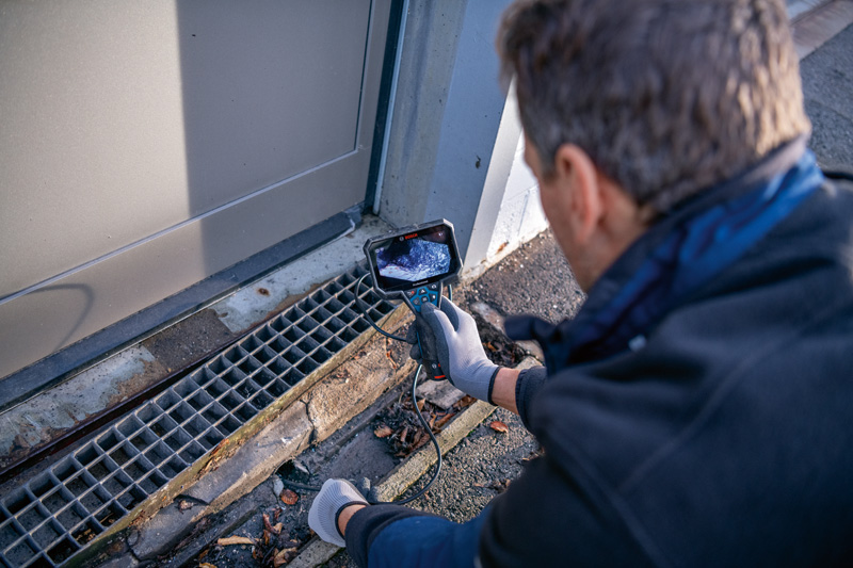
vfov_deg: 42.3
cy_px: 284
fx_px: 734
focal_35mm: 31
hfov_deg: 60.3
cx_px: 426
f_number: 2.8
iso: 500
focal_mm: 31
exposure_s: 1/320
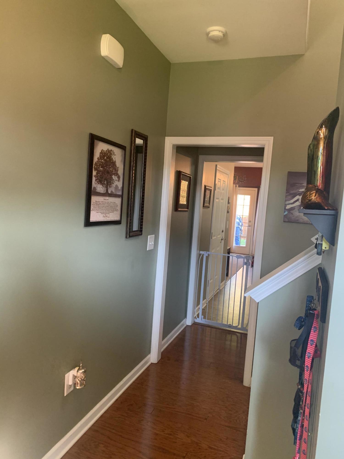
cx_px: 172
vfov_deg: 67.3
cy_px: 230
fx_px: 345
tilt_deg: -2.5
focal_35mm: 26
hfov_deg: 53.1
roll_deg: -4.4
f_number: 1.8
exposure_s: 1/60
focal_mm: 4.25
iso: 250
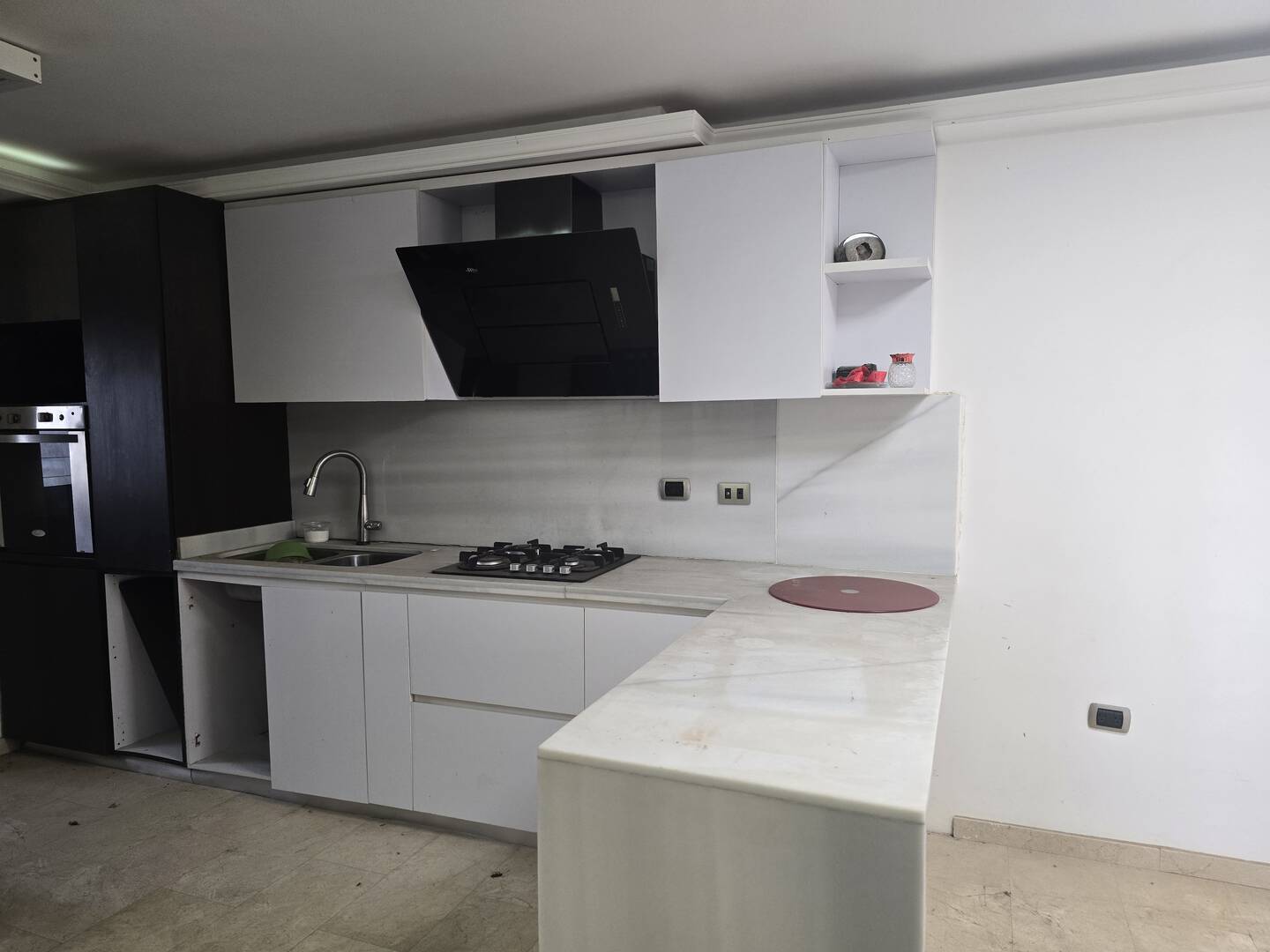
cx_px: 635
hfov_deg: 73.9
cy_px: 476
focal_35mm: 23
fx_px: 844
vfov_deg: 58.9
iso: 250
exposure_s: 1/120
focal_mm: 6.3
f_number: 1.7
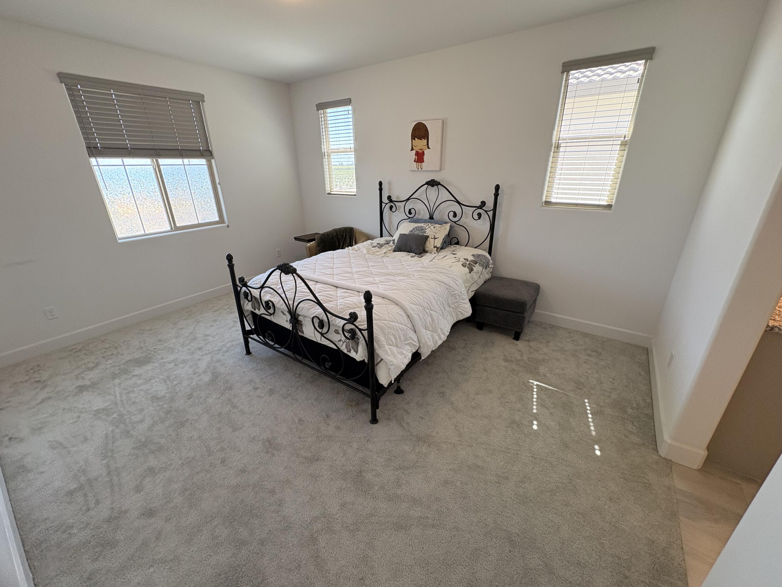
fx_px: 316
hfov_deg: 102.1
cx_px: 391
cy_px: 294
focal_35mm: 14
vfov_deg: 85.7
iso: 160
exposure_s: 1/120
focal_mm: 2.22
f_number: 2.2
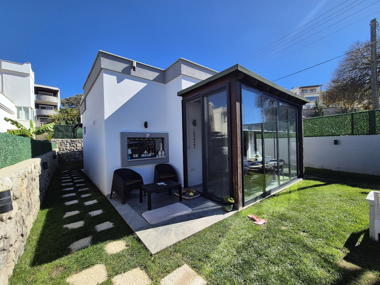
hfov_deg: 106.2
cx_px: 190
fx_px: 143
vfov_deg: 89.9
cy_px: 142
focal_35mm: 13
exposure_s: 1/1916
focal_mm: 2.2
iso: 50
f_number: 2.2
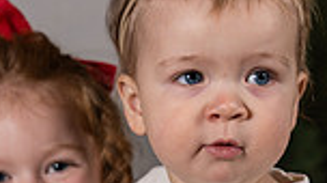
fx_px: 1290
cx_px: 151
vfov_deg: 7.9
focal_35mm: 149
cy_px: 276
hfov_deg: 14.4
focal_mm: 48
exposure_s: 1/250
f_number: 4
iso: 200
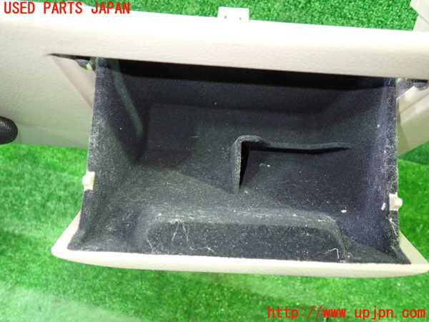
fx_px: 372
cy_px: 161
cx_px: 214
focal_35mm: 30
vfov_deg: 46.8
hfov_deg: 60.0
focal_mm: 5.4
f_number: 2.3
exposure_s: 1/25
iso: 800
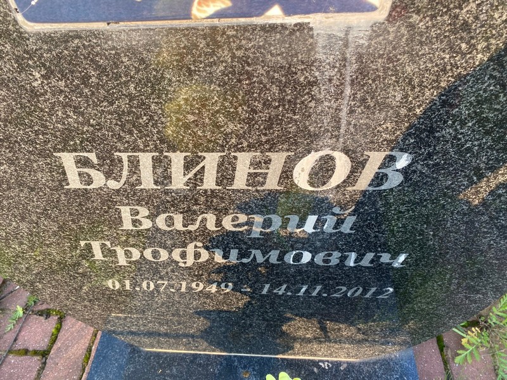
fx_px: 381
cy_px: 190
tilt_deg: -49.7
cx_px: 254
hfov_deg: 67.3
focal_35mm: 26
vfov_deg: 53.1
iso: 32
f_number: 1.8
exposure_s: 1/128
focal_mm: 4.25
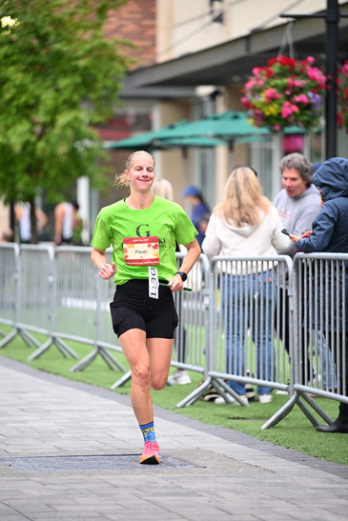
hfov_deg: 7.6
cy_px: 260
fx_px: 2623
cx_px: 174
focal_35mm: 181
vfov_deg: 11.4
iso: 1250
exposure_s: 1/1250
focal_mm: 180
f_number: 2.8
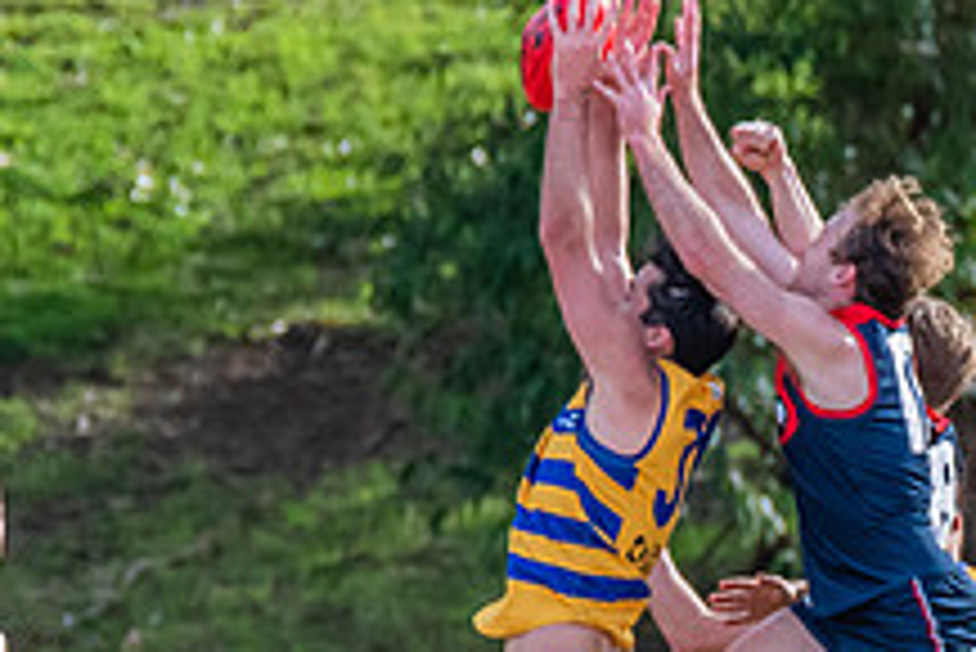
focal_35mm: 2463
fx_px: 66817
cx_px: 1032
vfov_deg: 0.6
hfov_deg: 0.8
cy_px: 907
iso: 1000
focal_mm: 600
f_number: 6.3
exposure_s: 1/1600
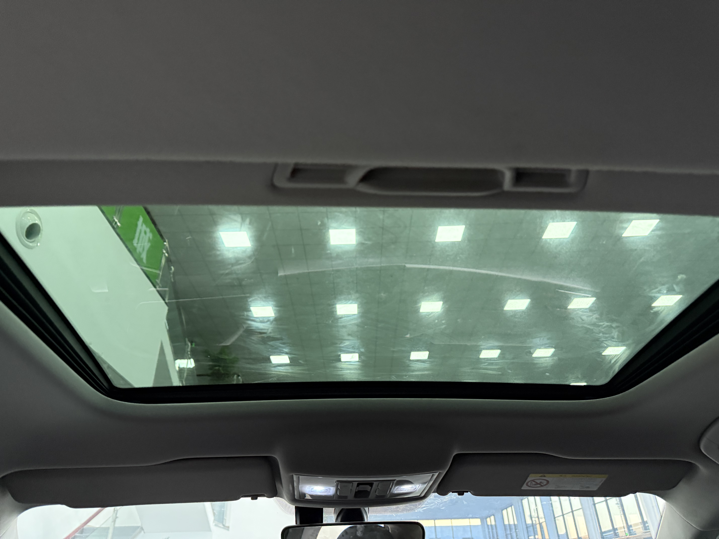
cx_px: 360
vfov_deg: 56.8
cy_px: 270
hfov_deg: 71.6
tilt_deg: +32.5
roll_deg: +2.9
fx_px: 498
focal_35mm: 24
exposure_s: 1/33
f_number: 1.78
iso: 640
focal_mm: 6.76
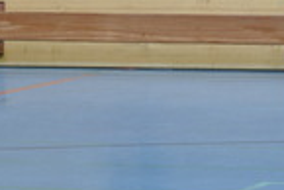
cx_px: 78
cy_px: -151
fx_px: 3088
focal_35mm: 391
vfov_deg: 3.5
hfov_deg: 5.3
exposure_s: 1/15
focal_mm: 70
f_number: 5.6
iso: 400
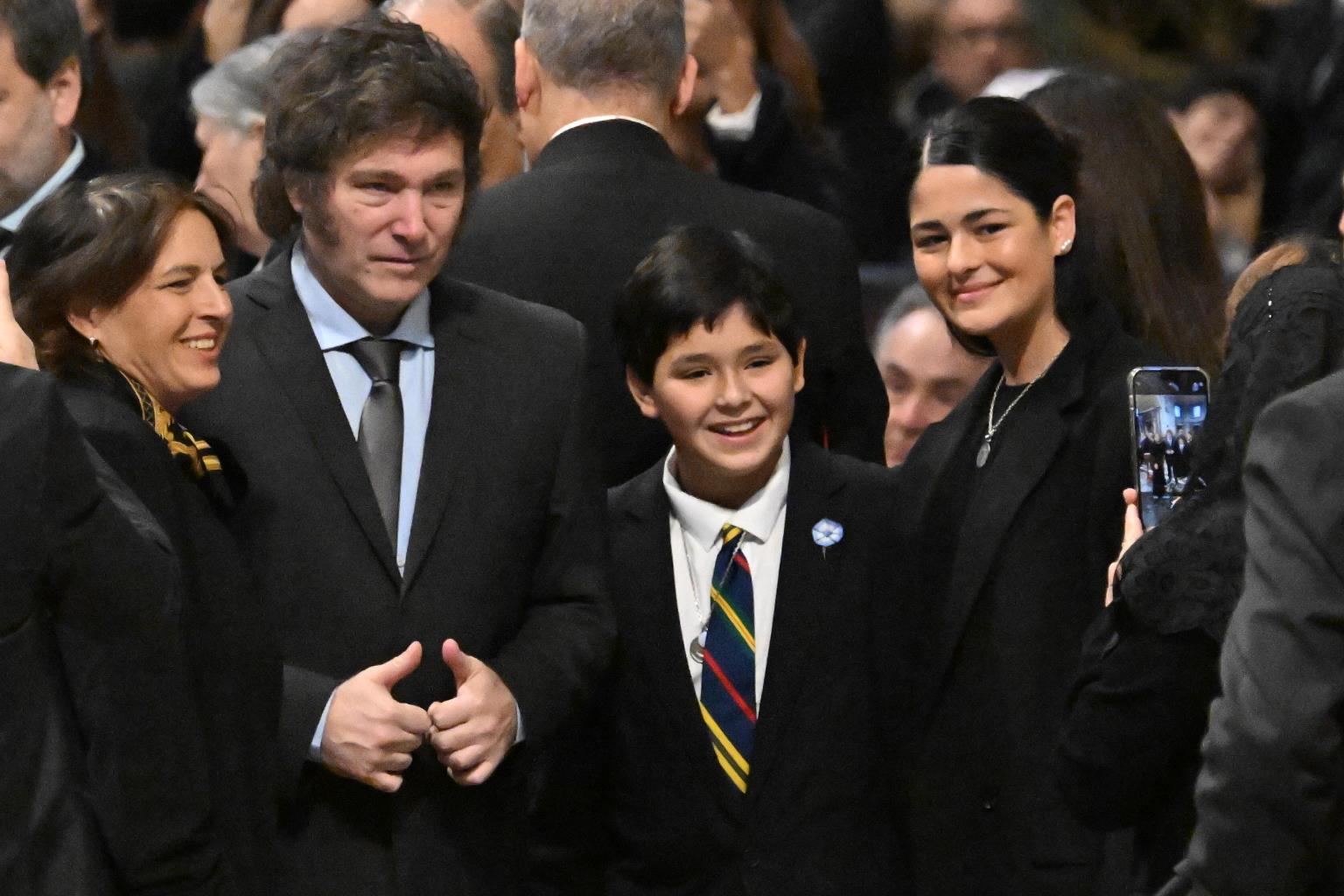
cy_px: 448
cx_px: 672
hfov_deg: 3.4
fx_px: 22398
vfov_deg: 2.3
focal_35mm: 600
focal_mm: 400
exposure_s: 1/400
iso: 12800
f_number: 8
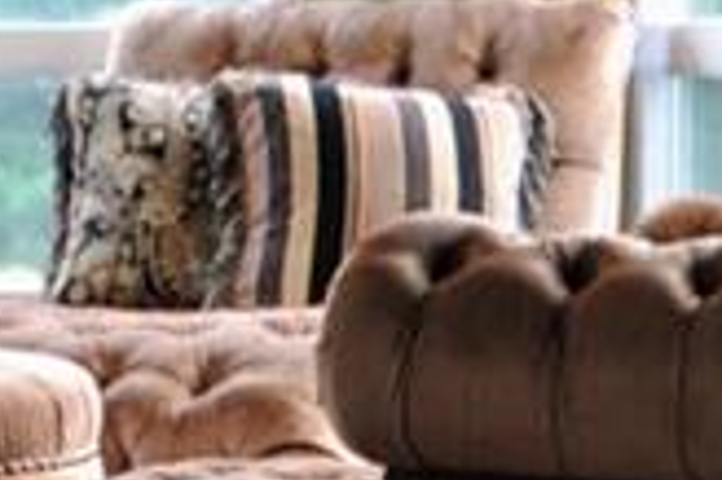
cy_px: 134
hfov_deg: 10.4
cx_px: -528
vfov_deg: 7.3
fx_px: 3747
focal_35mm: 187
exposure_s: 1/60
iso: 400
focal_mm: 20
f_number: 4.2
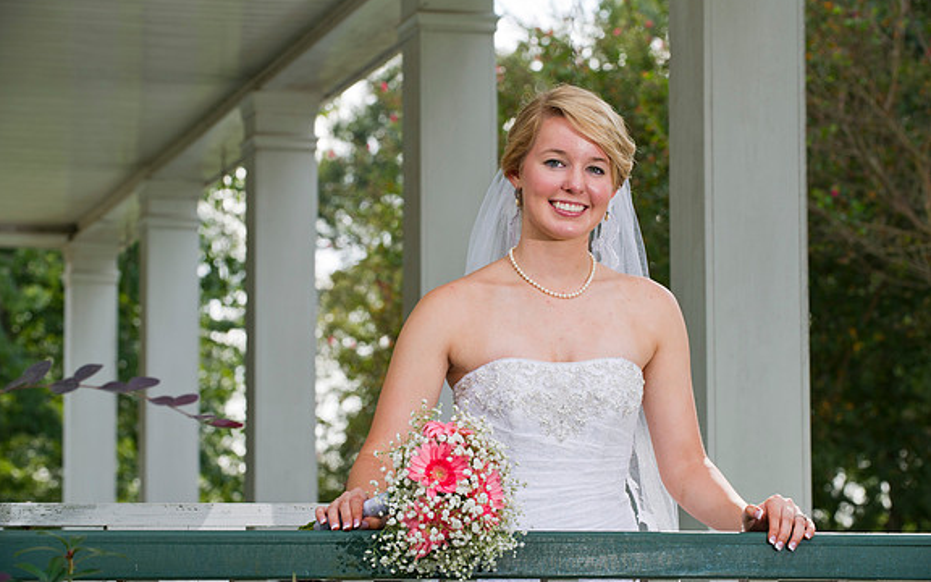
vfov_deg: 11.0
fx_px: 3019
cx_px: 466
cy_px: 301
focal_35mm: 119
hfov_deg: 17.5
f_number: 6.3
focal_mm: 116
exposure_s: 1/200
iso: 250
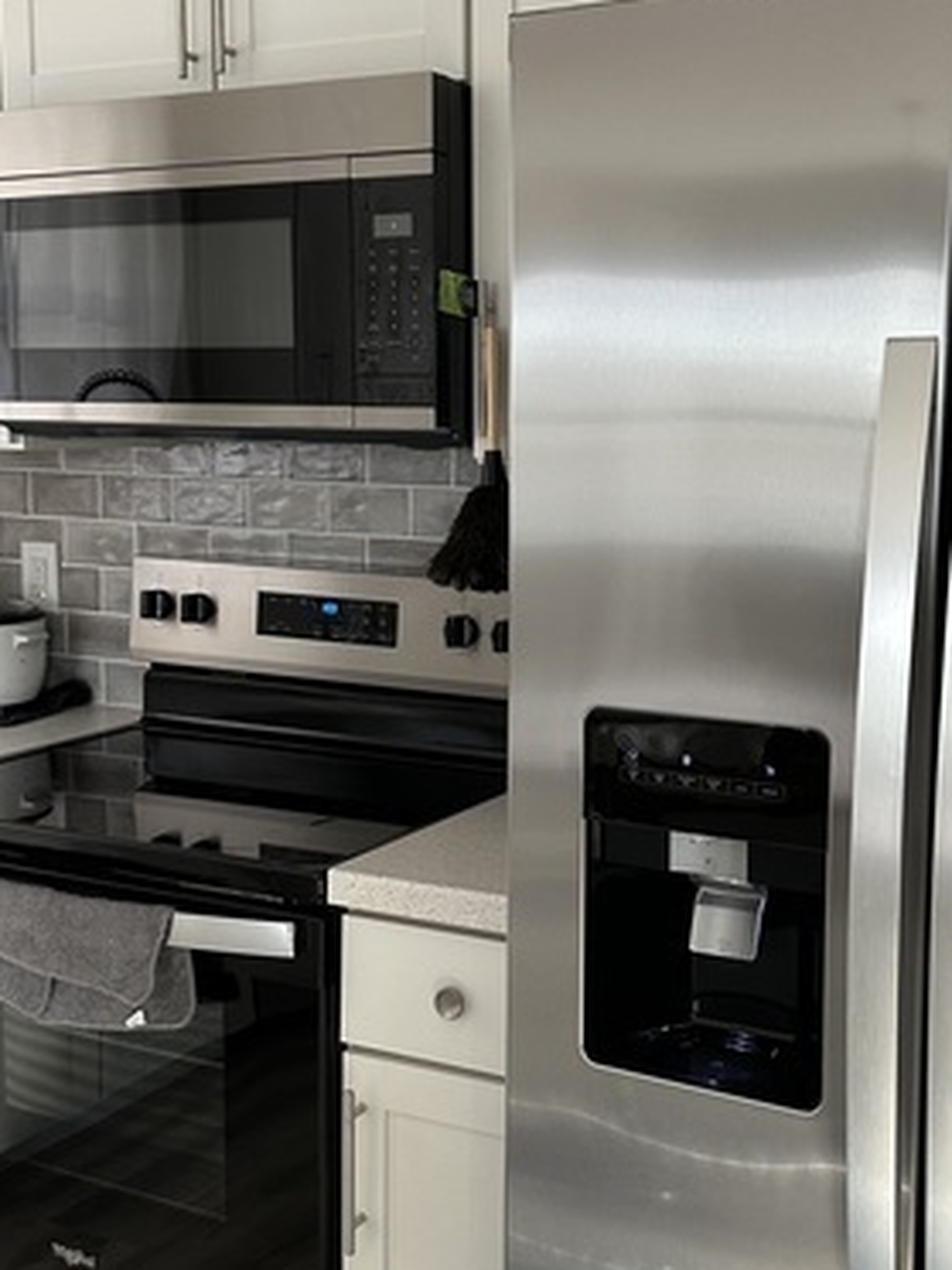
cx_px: 590
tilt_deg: -7.0
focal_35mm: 43
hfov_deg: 33.4
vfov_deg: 43.8
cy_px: 626
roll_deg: -0.8
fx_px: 1577
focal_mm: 6.86
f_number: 1.78
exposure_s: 1/60
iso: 250
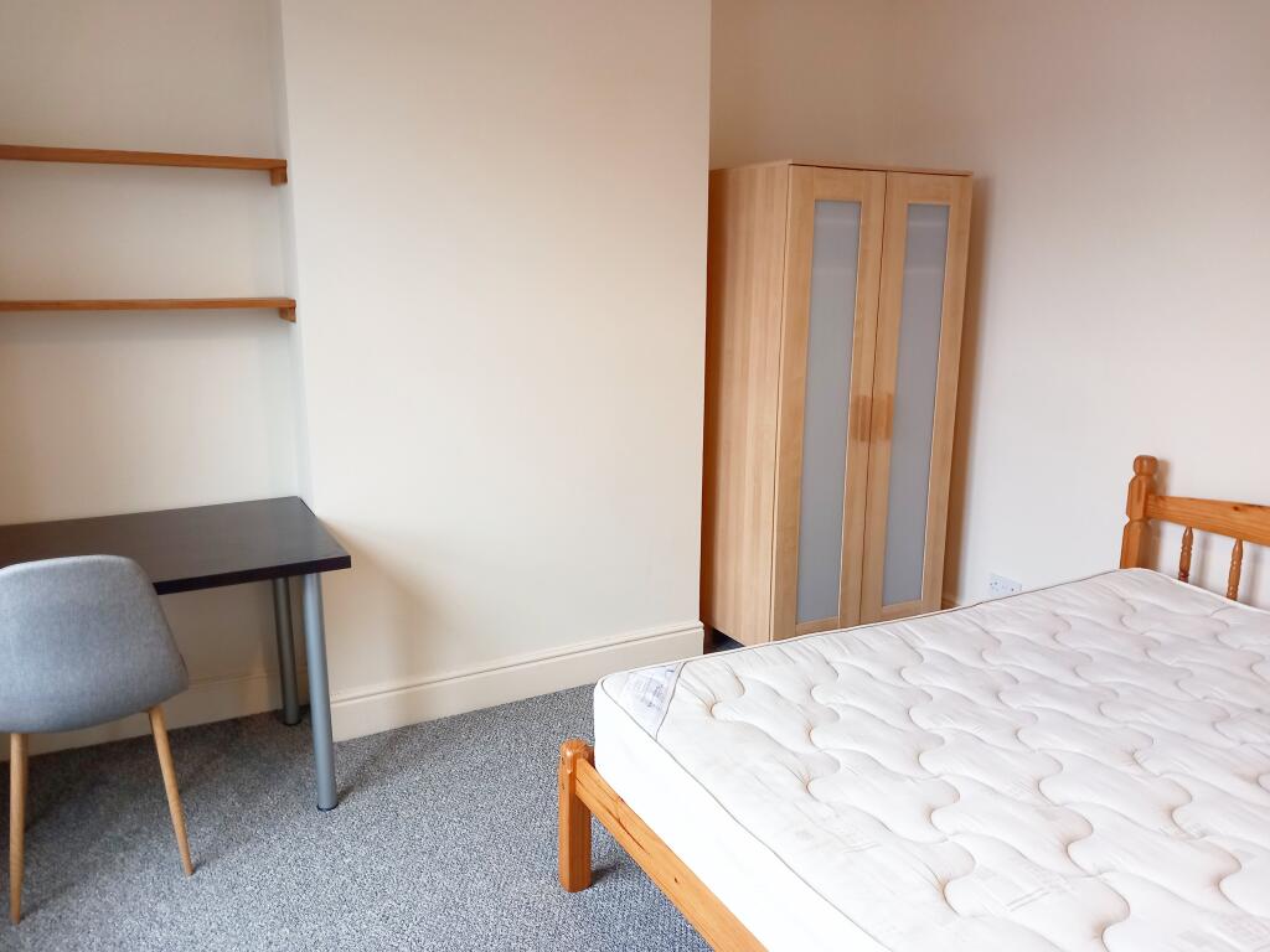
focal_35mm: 27
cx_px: 635
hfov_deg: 65.3
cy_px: 476
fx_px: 991
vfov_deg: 51.4
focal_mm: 4
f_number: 1.8
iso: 200
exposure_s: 1/50
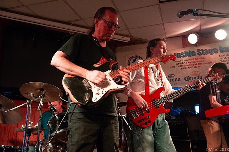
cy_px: 76
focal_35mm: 38
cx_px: 114
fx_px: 242
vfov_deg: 35.0
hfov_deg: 50.7
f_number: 6.3
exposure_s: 1/80
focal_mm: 38
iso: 6400
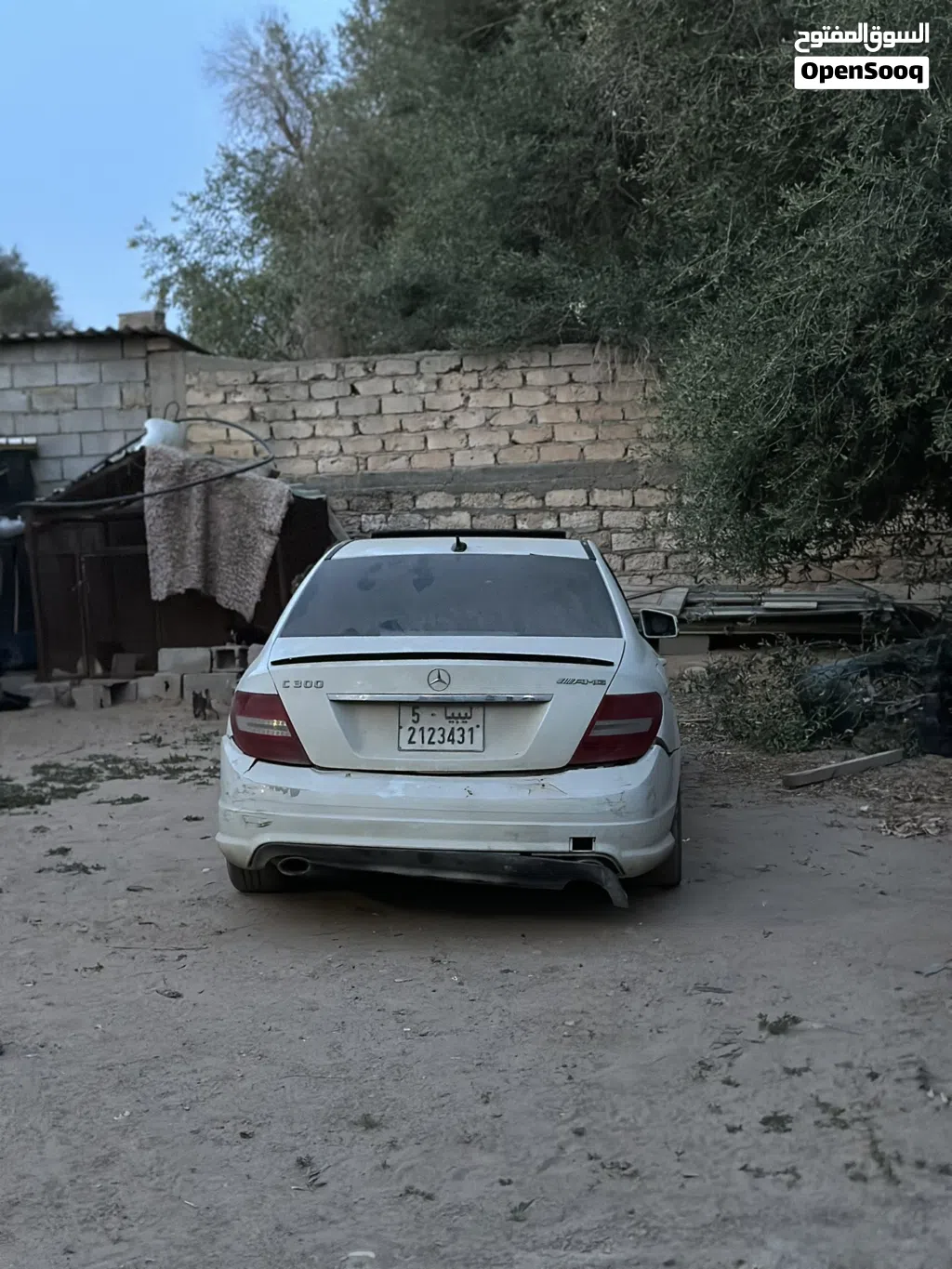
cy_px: 634
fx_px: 1760
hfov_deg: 30.3
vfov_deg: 39.7
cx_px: 476
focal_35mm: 48
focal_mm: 6.86
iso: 1000
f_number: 1.78
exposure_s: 1/30
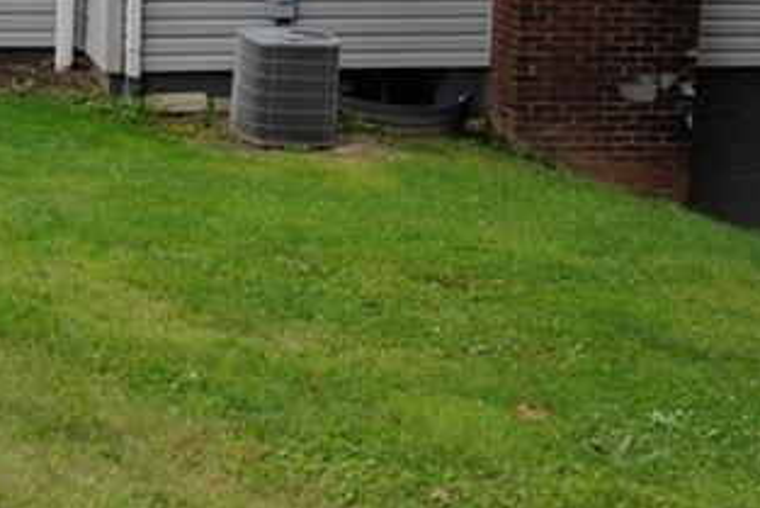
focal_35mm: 98
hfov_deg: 20.7
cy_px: -17
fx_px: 2070
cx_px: 556
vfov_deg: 13.7
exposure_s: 1/200
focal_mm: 20
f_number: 5
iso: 100
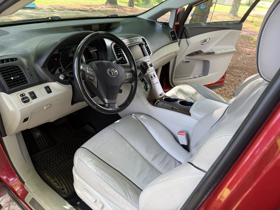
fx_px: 194
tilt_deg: -30.9
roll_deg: -7.0
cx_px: 140
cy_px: 105
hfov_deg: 71.6
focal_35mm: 24
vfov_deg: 56.8
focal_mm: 6.76
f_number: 1.78
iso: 100
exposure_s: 1/121
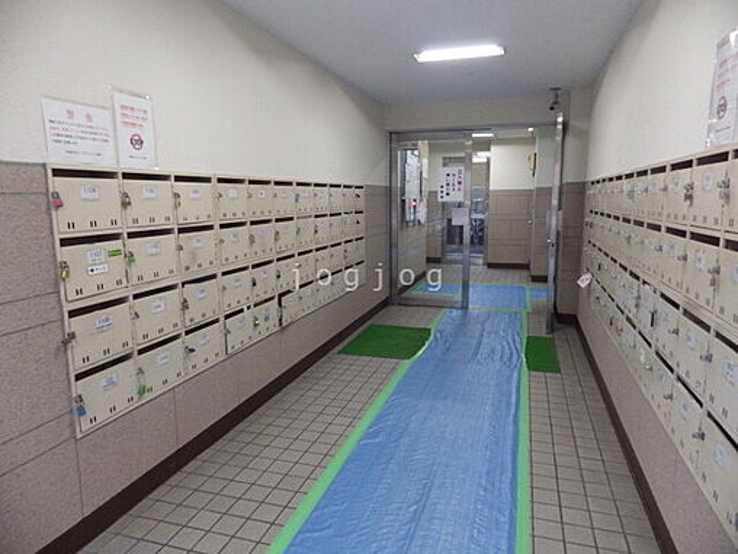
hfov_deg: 76.4
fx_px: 469
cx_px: 369
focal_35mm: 22
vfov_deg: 61.1
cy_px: 277
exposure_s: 1/45
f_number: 3.1
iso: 500
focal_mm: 4
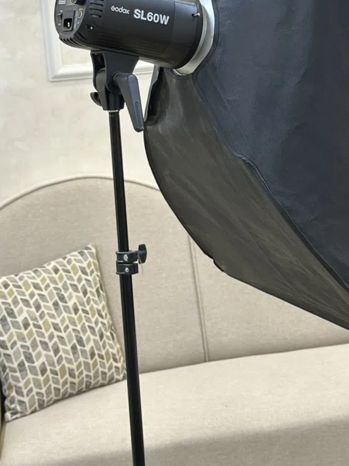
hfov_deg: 16.4
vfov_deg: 21.8
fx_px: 1196
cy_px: 109
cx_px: 308
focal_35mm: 89
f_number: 1.78
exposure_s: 1/50
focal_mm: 6.86
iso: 250
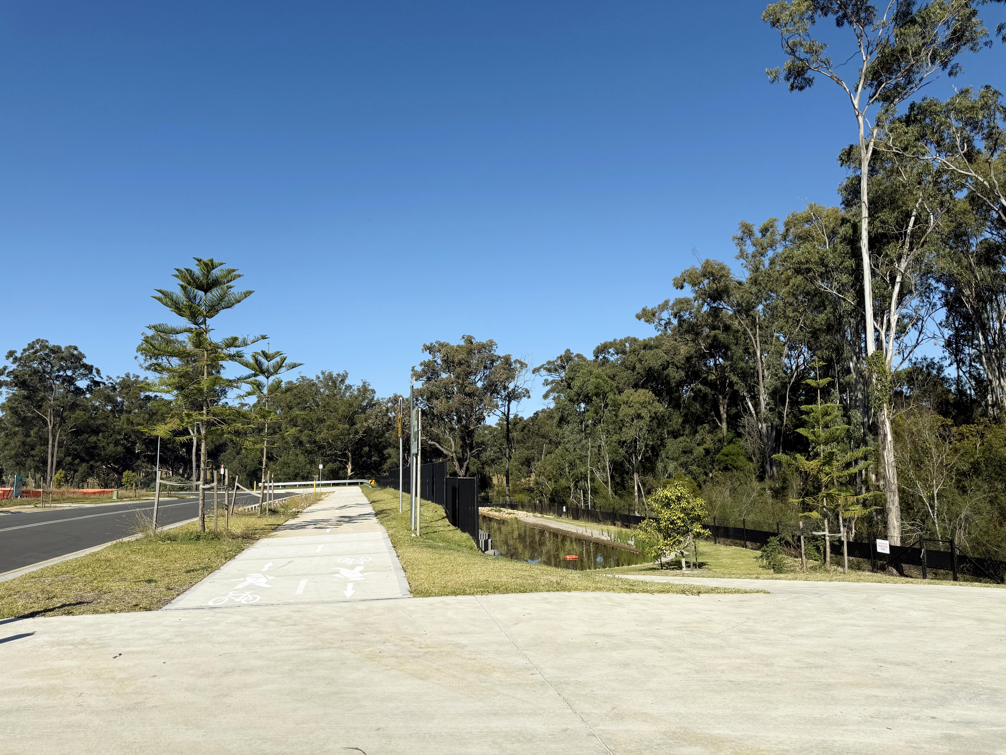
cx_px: 503
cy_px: 378
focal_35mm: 24
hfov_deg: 71.6
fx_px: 697
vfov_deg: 56.8
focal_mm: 6.76
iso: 80
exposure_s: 1/6711
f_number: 1.78
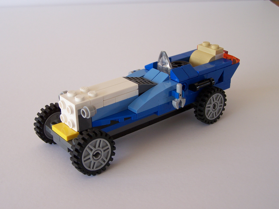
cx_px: 140
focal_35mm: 51
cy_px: 104
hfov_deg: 37.5
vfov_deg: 28.6
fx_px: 411
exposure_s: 1/45
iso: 80
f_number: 3
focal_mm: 8.5
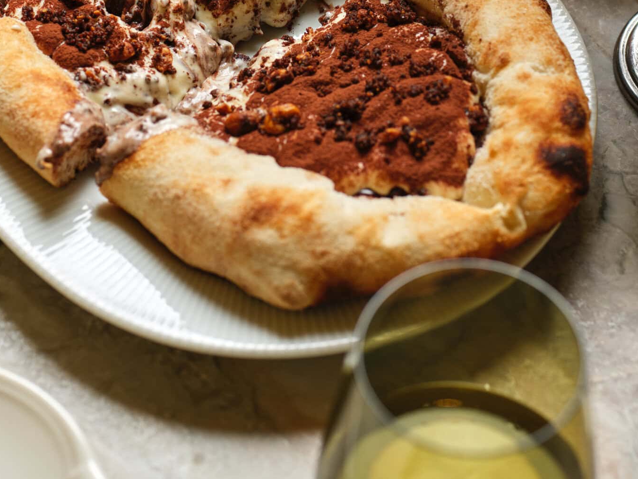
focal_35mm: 140
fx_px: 2581
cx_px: 290
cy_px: -24
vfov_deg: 10.5
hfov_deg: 14.1
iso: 100
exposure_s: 1/125
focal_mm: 80
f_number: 4.5
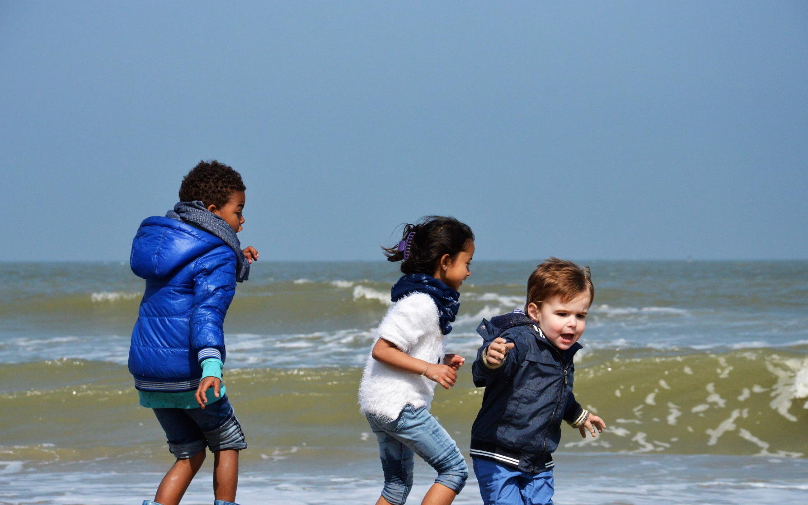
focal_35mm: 162
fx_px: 3556
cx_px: 406
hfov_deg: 13.0
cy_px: 265
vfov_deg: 8.1
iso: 800
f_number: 9
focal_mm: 105
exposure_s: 1/4000
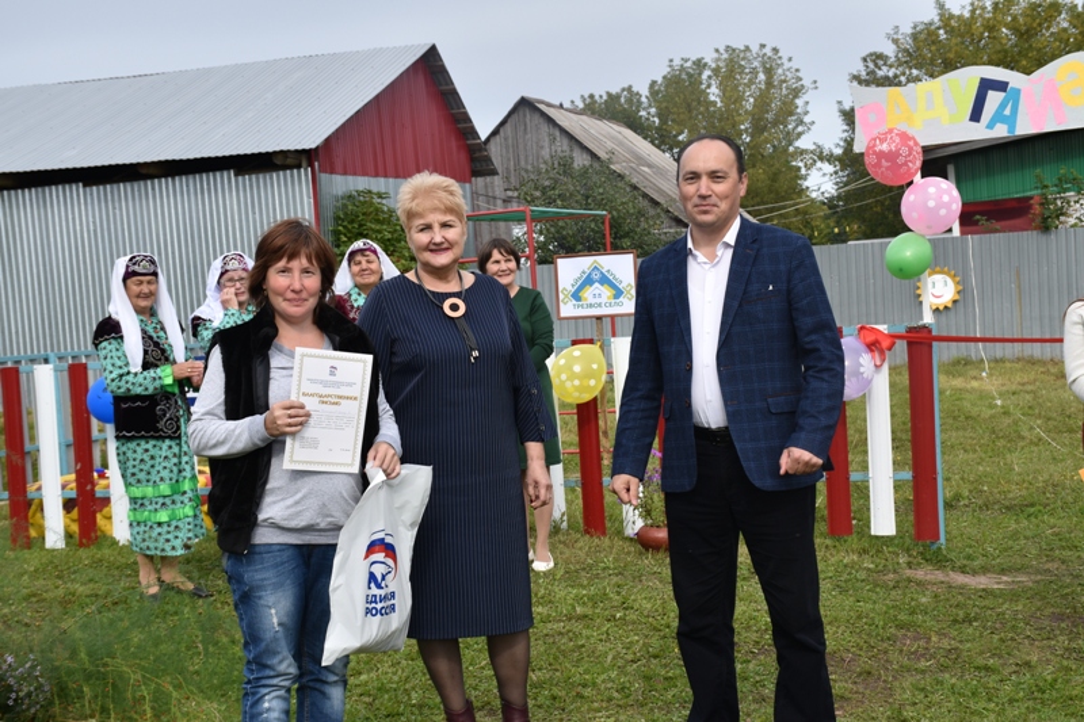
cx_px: 542
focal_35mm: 60
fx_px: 1806
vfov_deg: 22.6
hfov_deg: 33.4
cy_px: 361
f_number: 9
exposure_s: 1/320
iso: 200
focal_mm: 40
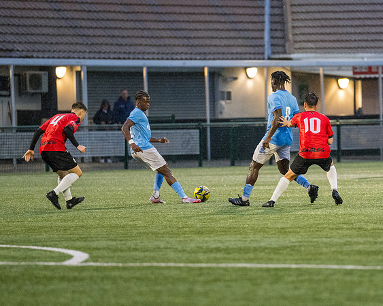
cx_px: 269
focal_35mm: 337
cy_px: 188
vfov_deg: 4.6
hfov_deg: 5.7
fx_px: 3818
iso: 4000
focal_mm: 200
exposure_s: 1/1000
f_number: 2.8
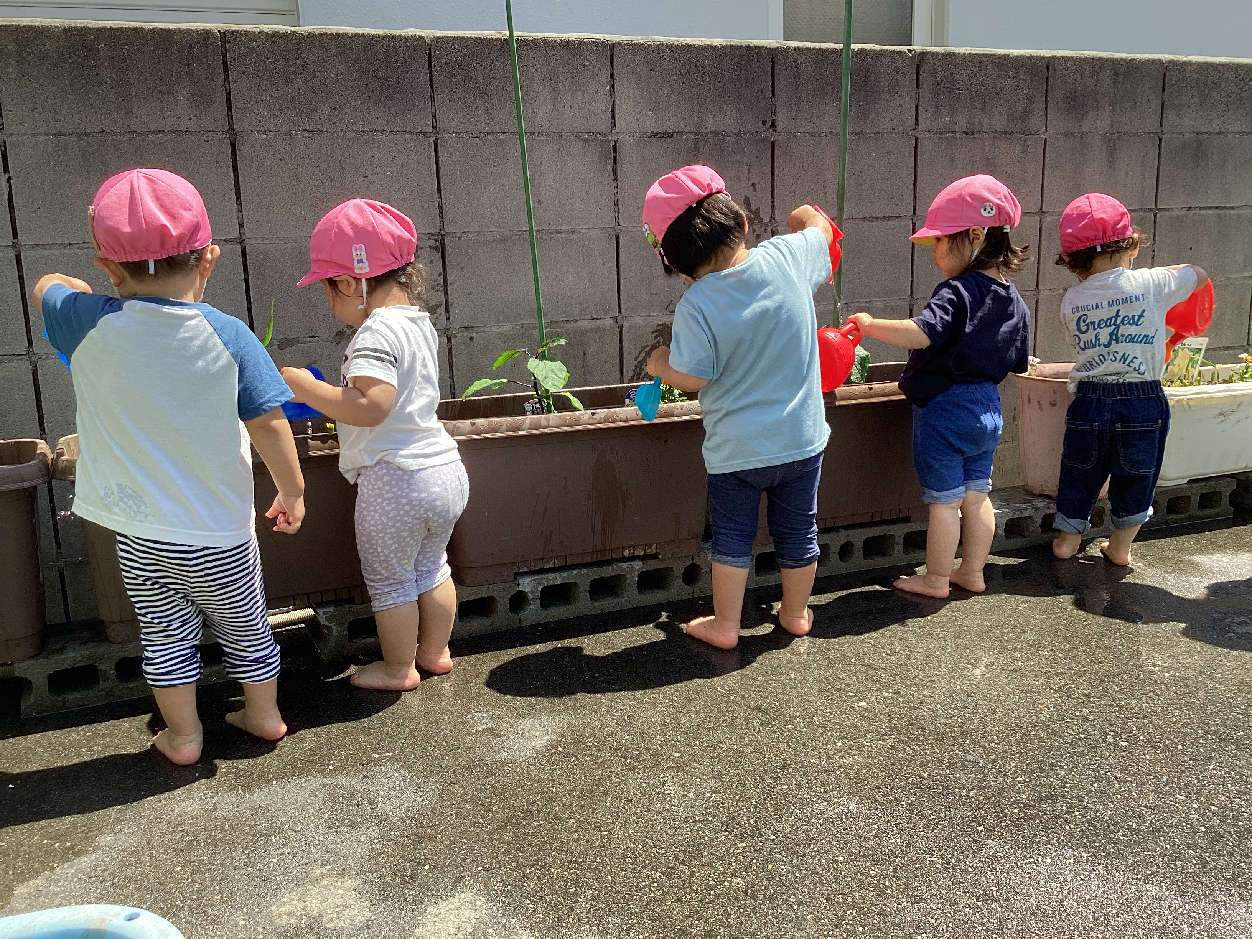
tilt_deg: -13.0
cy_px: 470
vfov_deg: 45.4
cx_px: 626
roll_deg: +1.9
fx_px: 1121
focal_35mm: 31
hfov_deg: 58.4
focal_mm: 3.3
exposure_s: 1/323
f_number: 2.4
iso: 25
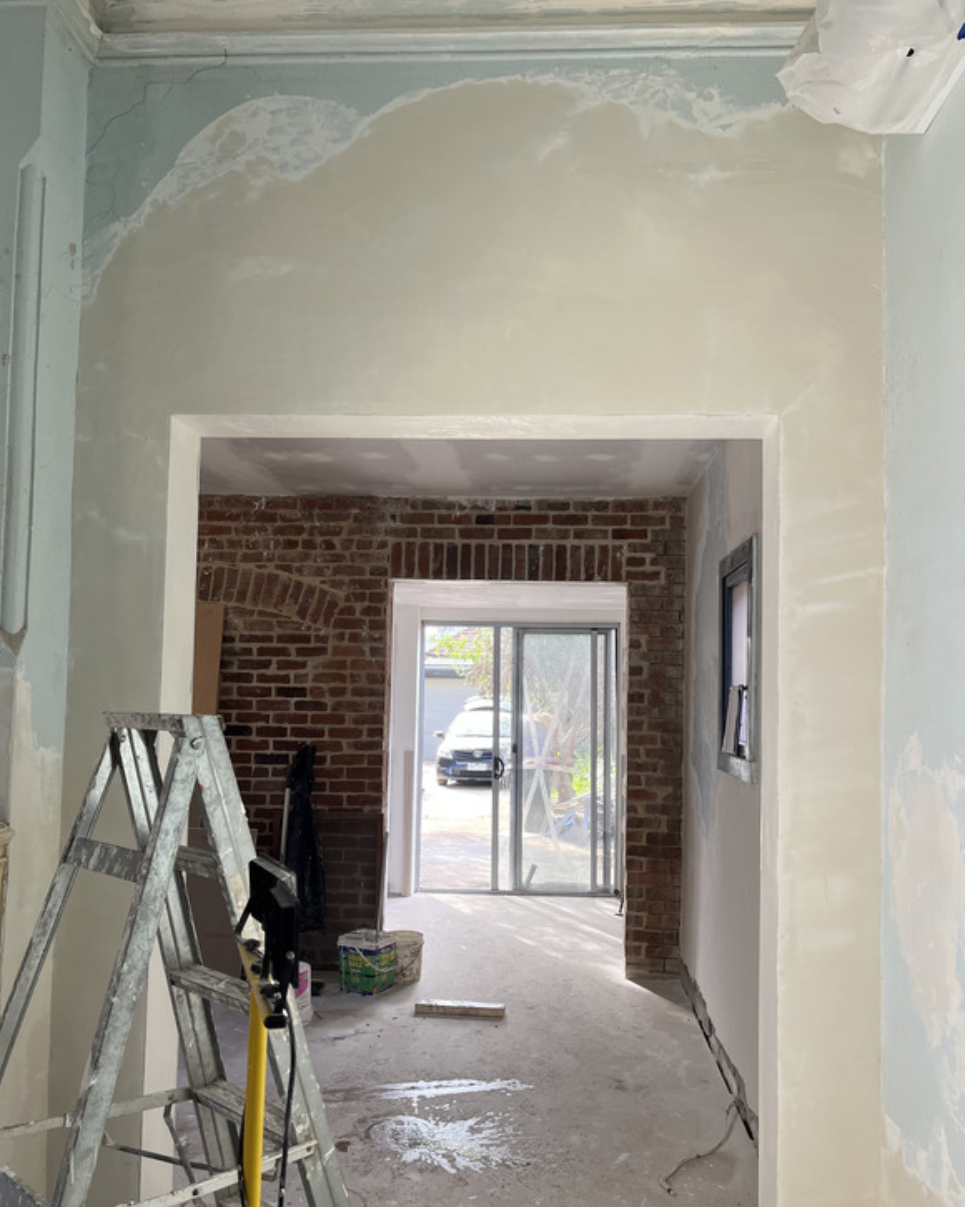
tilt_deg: +2.3
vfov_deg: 62.1
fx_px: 1000
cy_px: 644
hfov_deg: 51.5
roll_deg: -0.9
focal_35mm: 28
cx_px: 478
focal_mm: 5.1
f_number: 1.6
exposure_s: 1/100
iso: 64
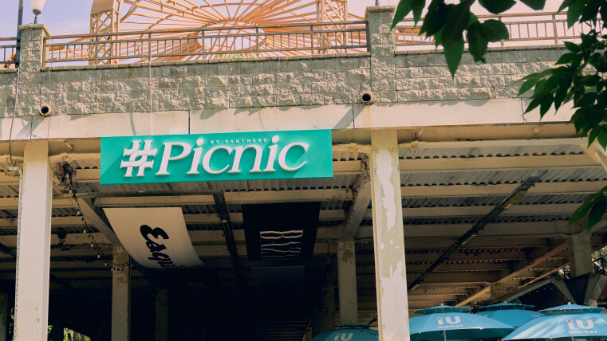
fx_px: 837
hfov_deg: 39.3
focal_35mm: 52
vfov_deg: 23.0
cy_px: 223
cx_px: 194
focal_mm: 35
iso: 400
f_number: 6.3
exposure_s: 1/400
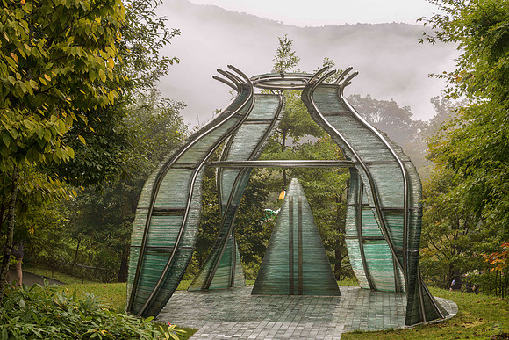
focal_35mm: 57
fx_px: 803
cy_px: 170
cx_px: 254
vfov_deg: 23.9
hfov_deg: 35.2
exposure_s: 1/125
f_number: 7.1
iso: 200
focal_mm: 56
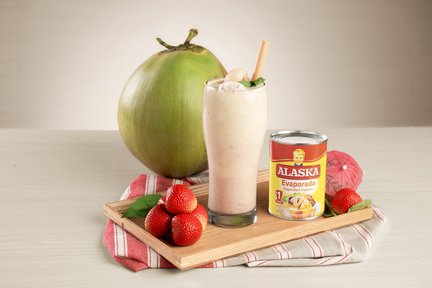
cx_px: 216
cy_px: 144
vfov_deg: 19.5
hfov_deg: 28.8
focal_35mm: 70
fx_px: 840
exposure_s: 1/125
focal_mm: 70
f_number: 7.1
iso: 50
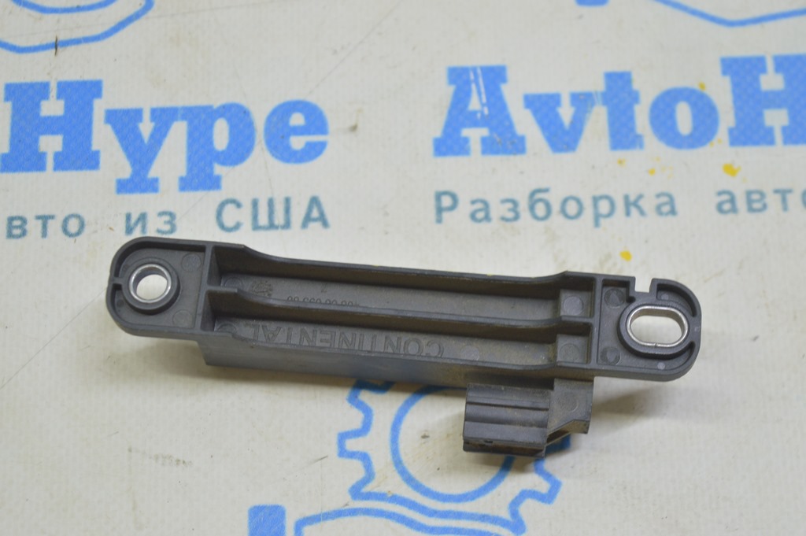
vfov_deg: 16.5
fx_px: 1846
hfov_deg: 24.6
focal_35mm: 82
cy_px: 268
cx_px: 403
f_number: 5.6
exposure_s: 1/20
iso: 400
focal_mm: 55
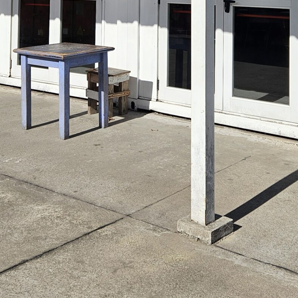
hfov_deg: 26.0
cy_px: -36
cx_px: 115
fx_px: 643
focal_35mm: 66
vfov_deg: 24.2
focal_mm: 5.4
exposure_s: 1/3177
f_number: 1.8
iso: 25
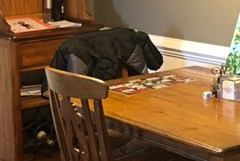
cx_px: 323
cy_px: -14
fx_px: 734
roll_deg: +0.9
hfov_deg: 17.3
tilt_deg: -5.3
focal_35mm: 110
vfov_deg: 12.3
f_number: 1.8
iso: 40
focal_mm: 3.99
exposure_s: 1/15
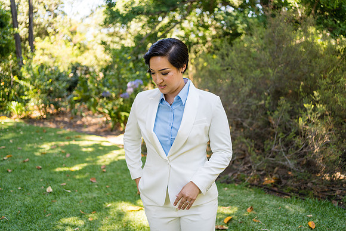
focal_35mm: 35
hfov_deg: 54.4
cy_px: 116
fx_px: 336
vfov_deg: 37.9
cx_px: 173
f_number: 2.2
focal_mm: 35
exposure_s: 1/400
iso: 160
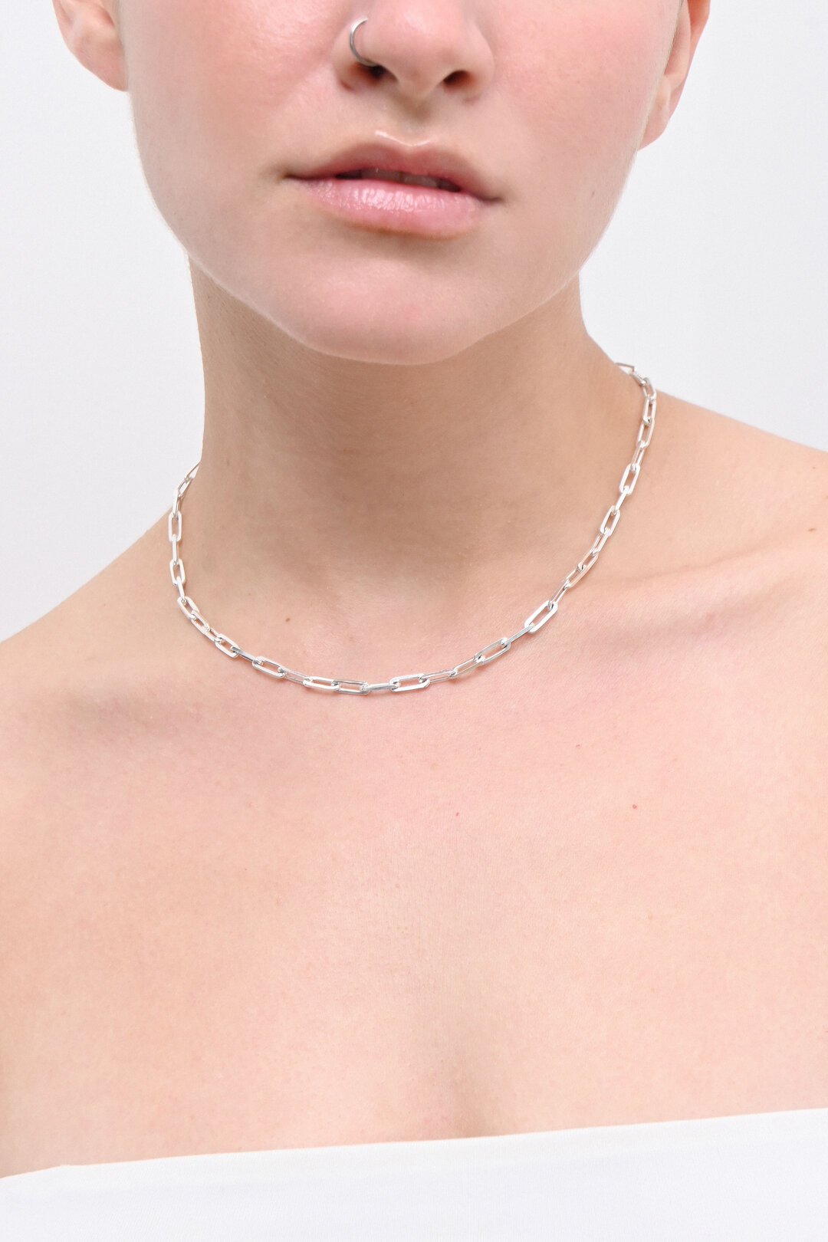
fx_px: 2587
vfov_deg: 27.0
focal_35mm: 75
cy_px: 621
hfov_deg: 18.2
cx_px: 414
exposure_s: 1/50
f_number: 9
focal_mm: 50
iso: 200
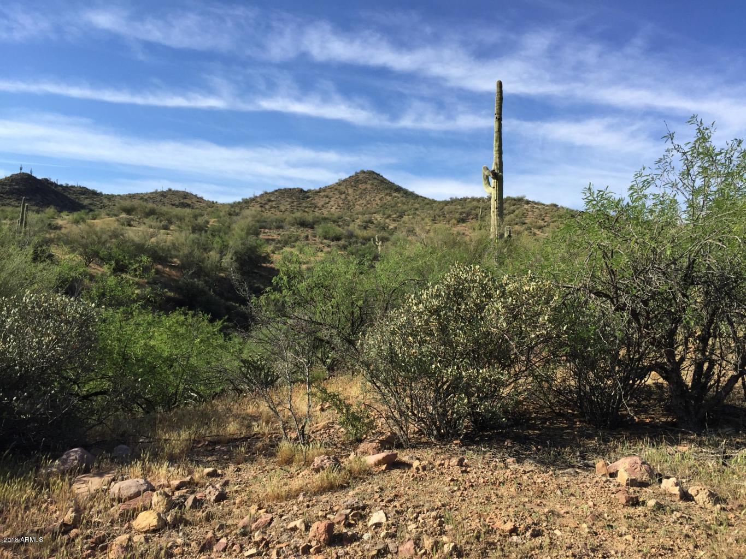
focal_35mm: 29
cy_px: 280
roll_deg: -4.2
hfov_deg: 61.7
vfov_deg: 48.2
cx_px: 373
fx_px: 625
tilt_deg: +2.2
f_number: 2.2
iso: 32
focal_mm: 4.15
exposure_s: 1/1412
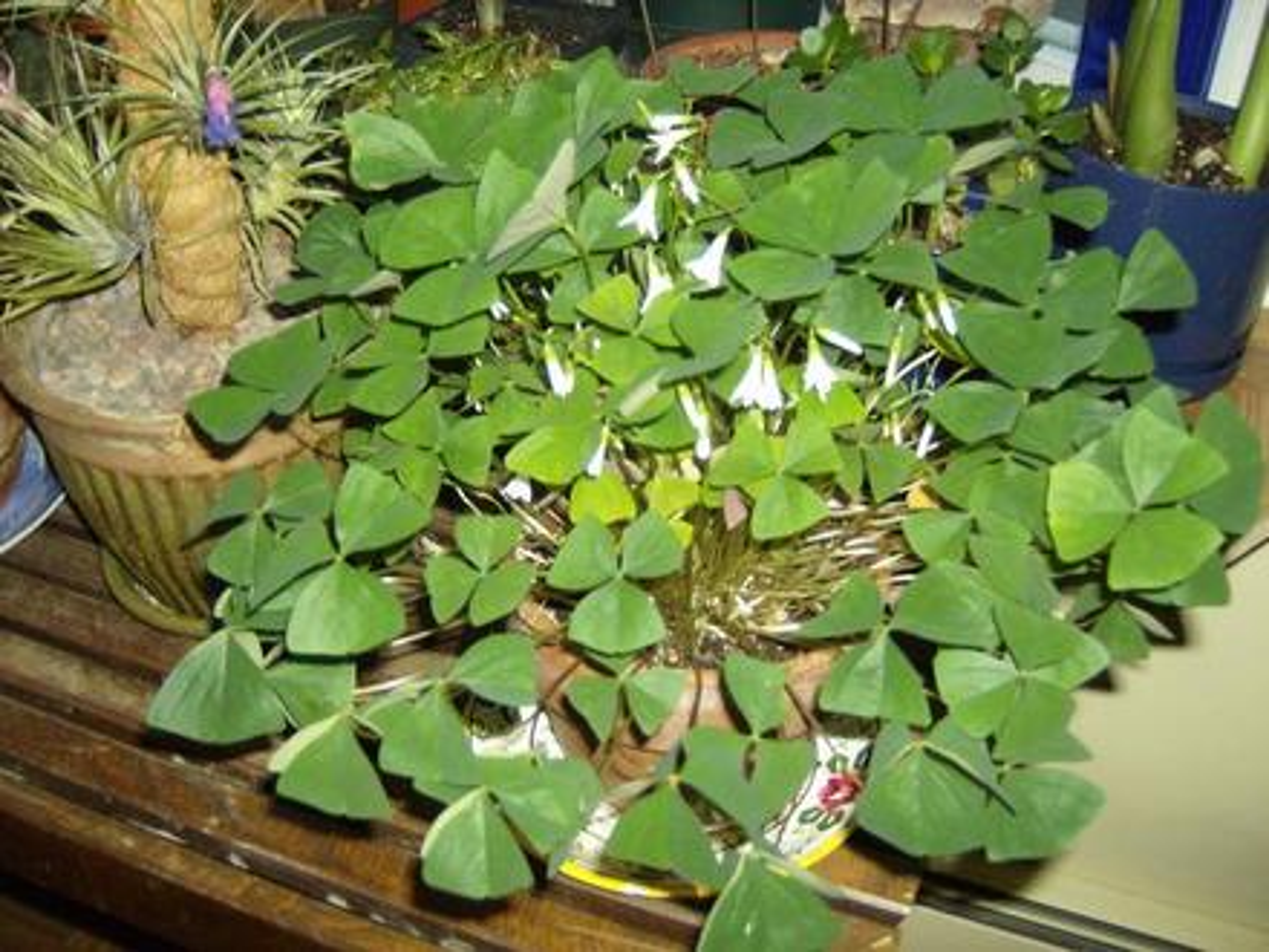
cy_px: 476
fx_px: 1320
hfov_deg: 51.4
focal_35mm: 36
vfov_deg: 39.7
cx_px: 634
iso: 200
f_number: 2.8
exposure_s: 1/60
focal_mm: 6
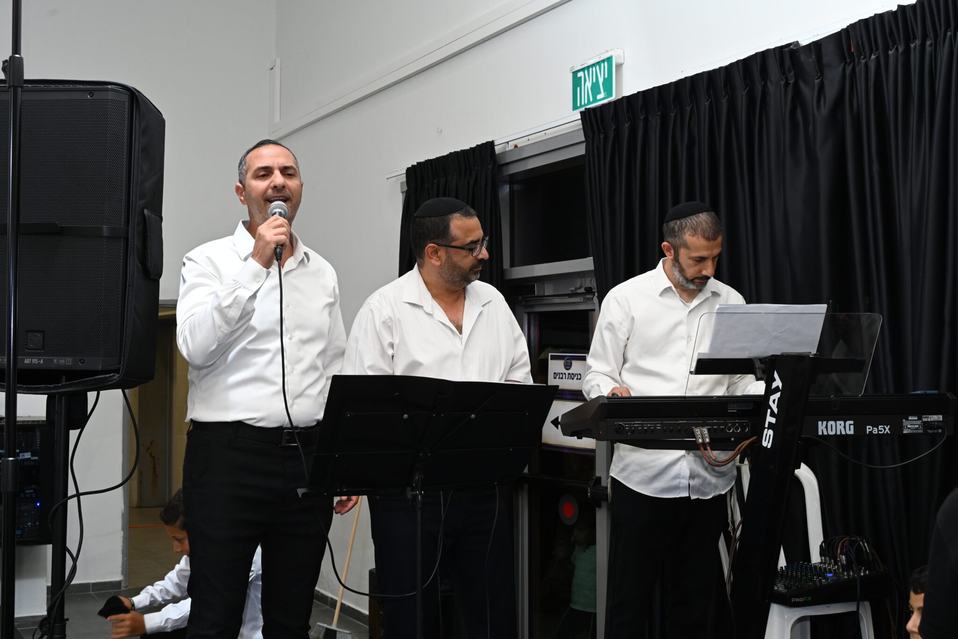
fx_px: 1171
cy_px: 320
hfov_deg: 44.5
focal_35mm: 44
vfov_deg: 30.5
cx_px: 479
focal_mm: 44
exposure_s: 1/125
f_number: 9
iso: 1250
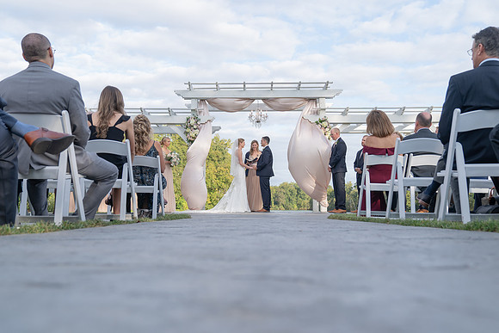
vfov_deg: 37.3
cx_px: 250
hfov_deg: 53.6
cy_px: 166
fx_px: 494
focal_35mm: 36
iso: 100
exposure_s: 1/250
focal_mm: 35
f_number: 4
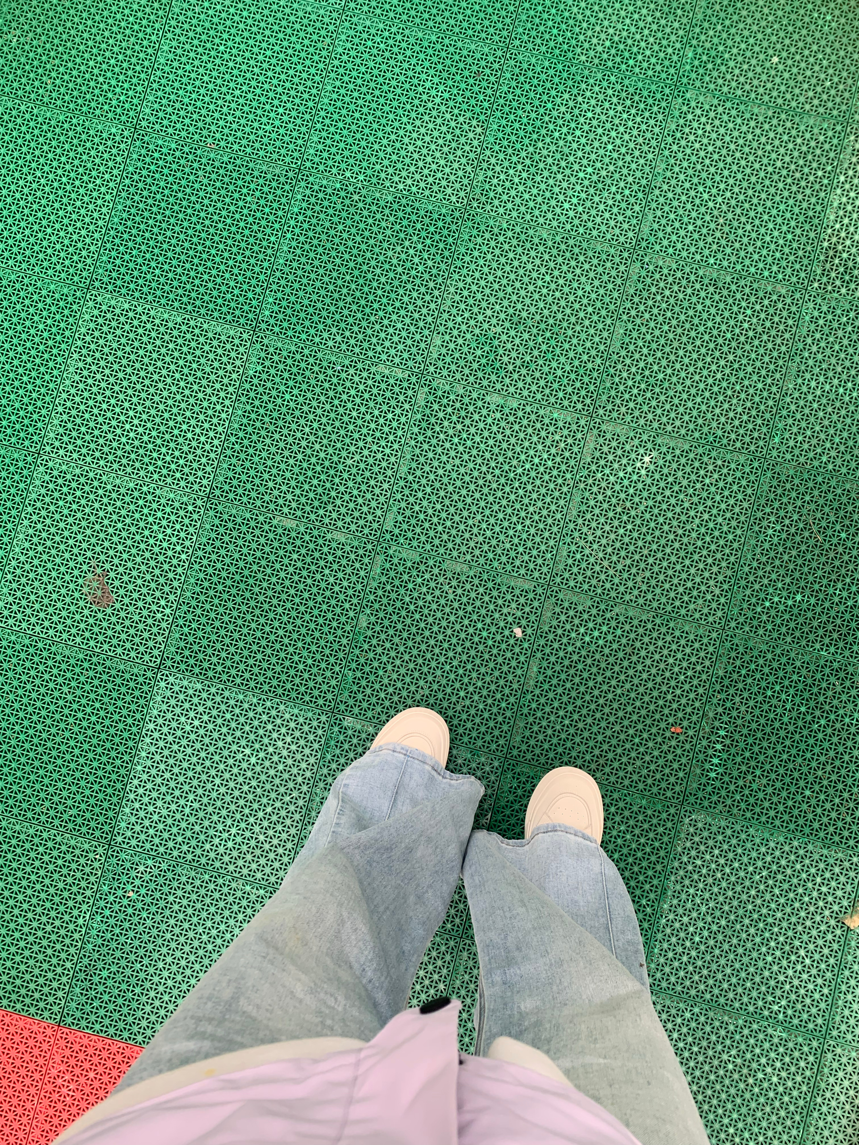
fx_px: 860
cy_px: 572
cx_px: 430
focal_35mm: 26
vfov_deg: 67.3
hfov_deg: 53.1
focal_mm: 4.25
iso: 50
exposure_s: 1/122
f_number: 1.8
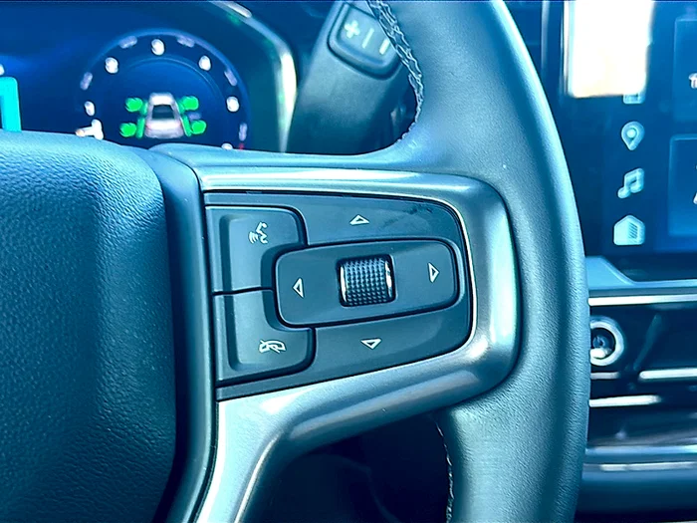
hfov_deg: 43.9
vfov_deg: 33.6
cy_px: 262
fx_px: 866
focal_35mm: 43
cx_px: 348
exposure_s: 1/50
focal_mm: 6.86
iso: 64
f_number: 1.78
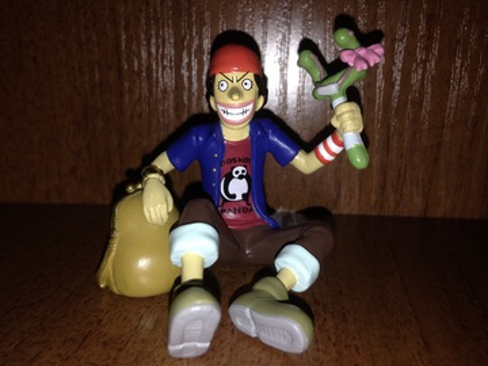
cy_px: 183
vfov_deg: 42.9
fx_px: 465
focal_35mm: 33
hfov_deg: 55.4
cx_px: 244
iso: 50
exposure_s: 1/226
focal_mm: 4.12
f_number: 2.4
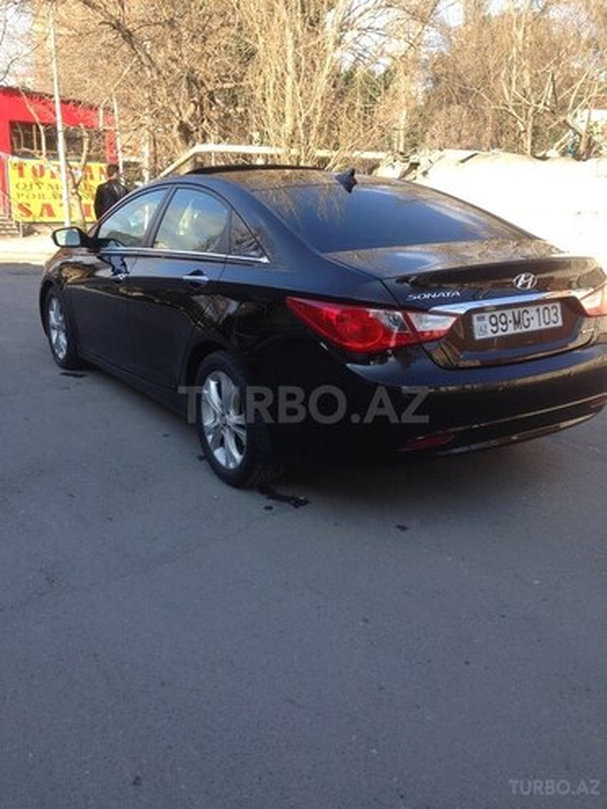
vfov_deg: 55.4
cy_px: 404
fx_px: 772
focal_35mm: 33
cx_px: 304
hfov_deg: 42.9
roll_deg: -3.1
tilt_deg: -14.7
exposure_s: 1/459
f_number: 2.4
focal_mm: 4.12
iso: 50
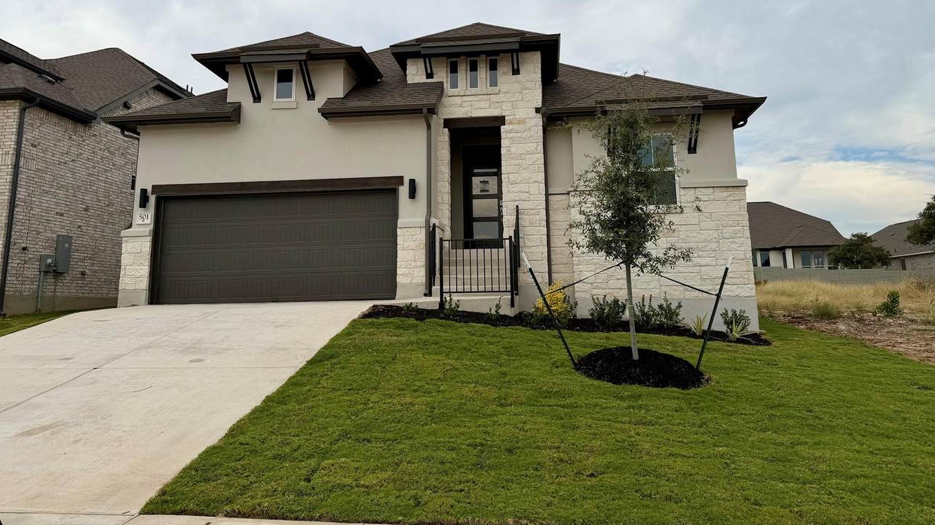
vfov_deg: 42.2
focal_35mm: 27
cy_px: 165
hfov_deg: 69.9
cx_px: 477
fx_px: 669
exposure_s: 1/4673
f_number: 1.78
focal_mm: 6.76
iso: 80
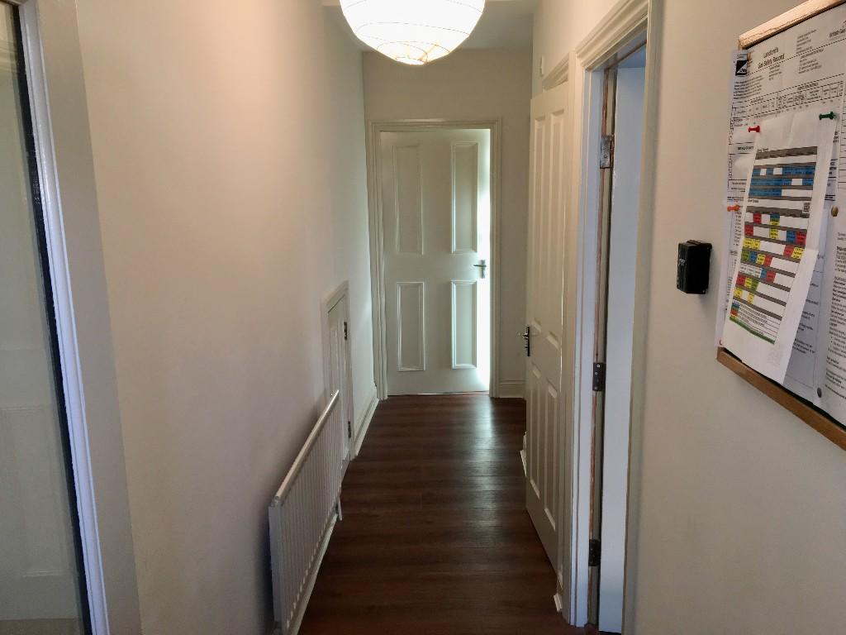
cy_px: 318
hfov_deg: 61.7
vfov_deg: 48.2
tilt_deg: -10.6
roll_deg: +1.8
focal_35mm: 29
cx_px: 423
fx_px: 709
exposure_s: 1/33
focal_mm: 4.15
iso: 40
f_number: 2.2
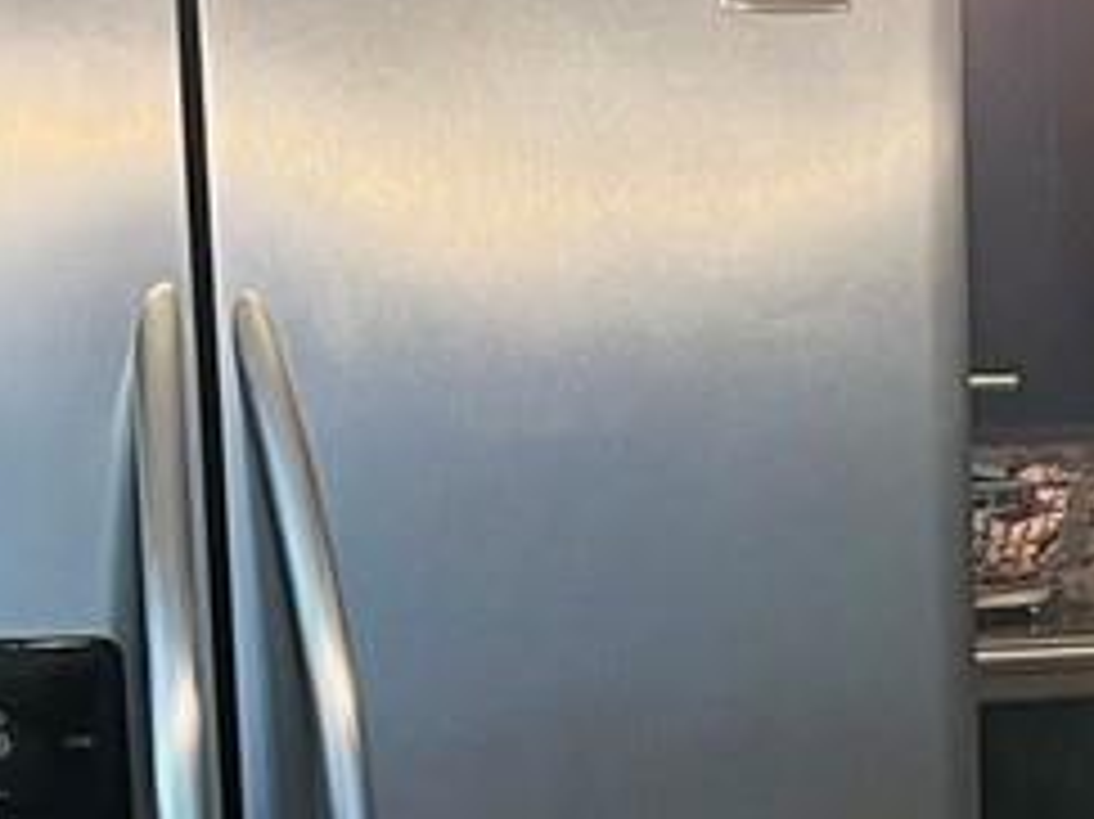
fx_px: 5402
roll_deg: -0.5
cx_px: 1207
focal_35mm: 171
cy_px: 1364
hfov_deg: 11.4
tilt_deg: -12.5
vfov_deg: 8.4
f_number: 1.5
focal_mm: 5.7
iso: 80
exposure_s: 1/60
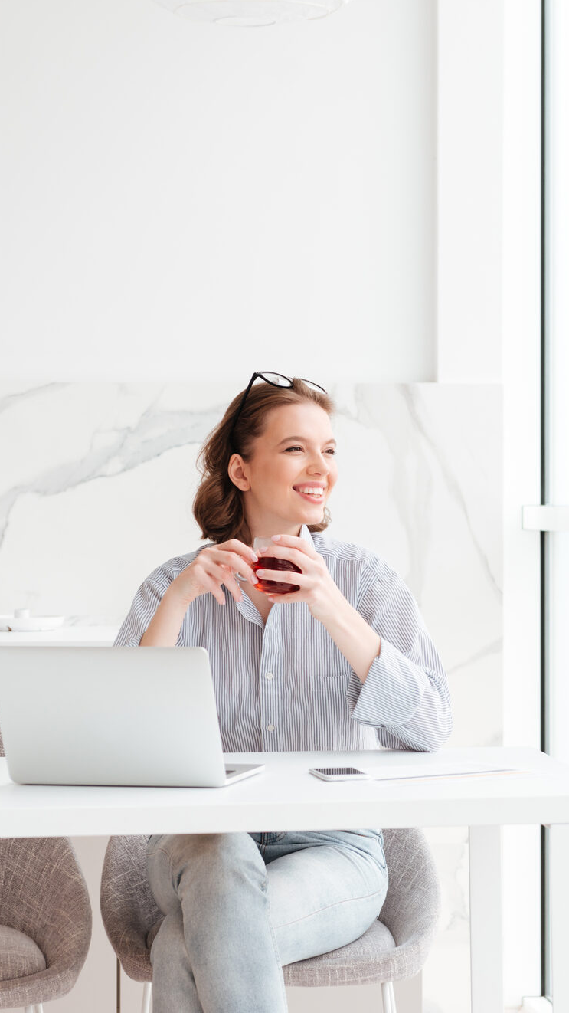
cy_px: 507
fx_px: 2979
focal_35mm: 111
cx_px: 289
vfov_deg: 19.3
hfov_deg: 10.9
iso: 200
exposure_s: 1/320
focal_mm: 70
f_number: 3.5
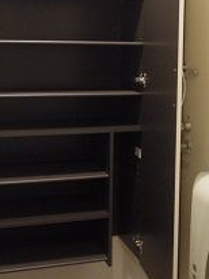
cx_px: 90
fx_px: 452
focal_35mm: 56
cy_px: 73
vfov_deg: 33.8
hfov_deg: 26.0
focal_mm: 4.3
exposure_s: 1/13
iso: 400
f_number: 2.8
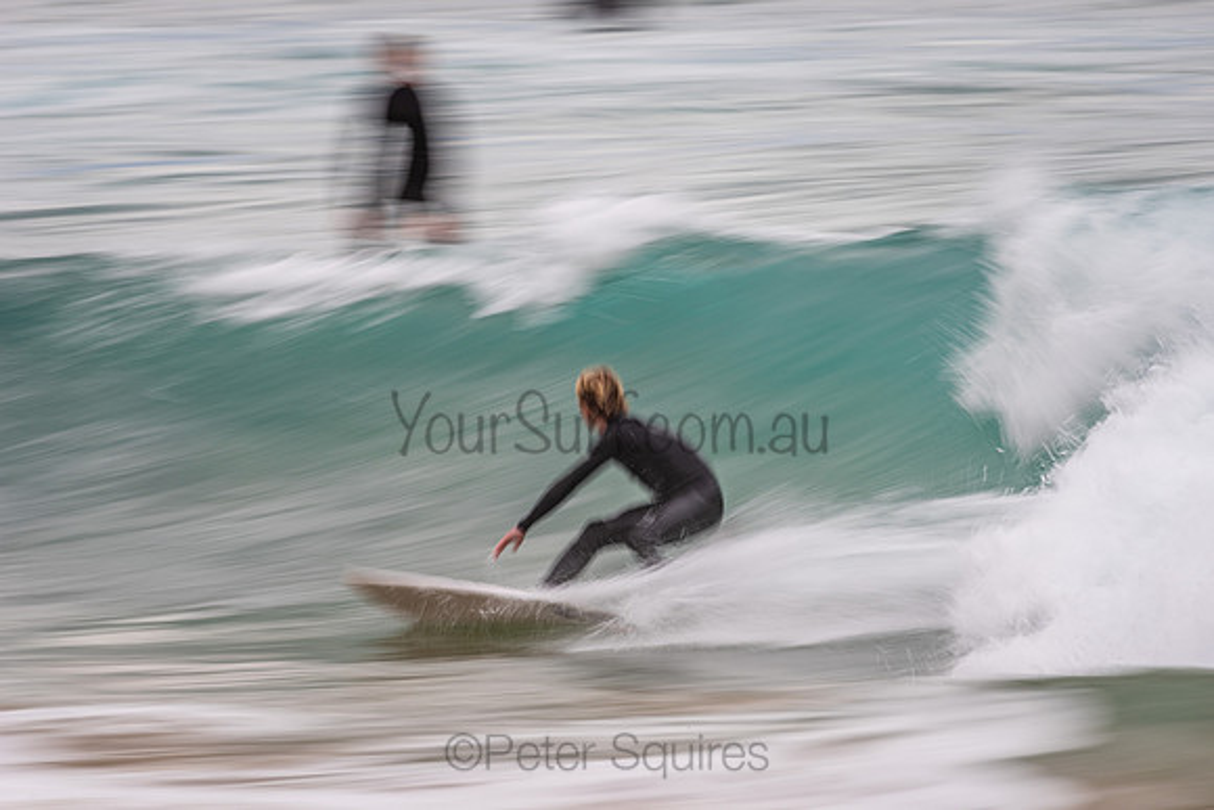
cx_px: 607
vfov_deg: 2.8
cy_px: 405
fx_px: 16864
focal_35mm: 500
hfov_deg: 4.1
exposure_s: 1/20
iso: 64
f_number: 16
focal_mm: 500
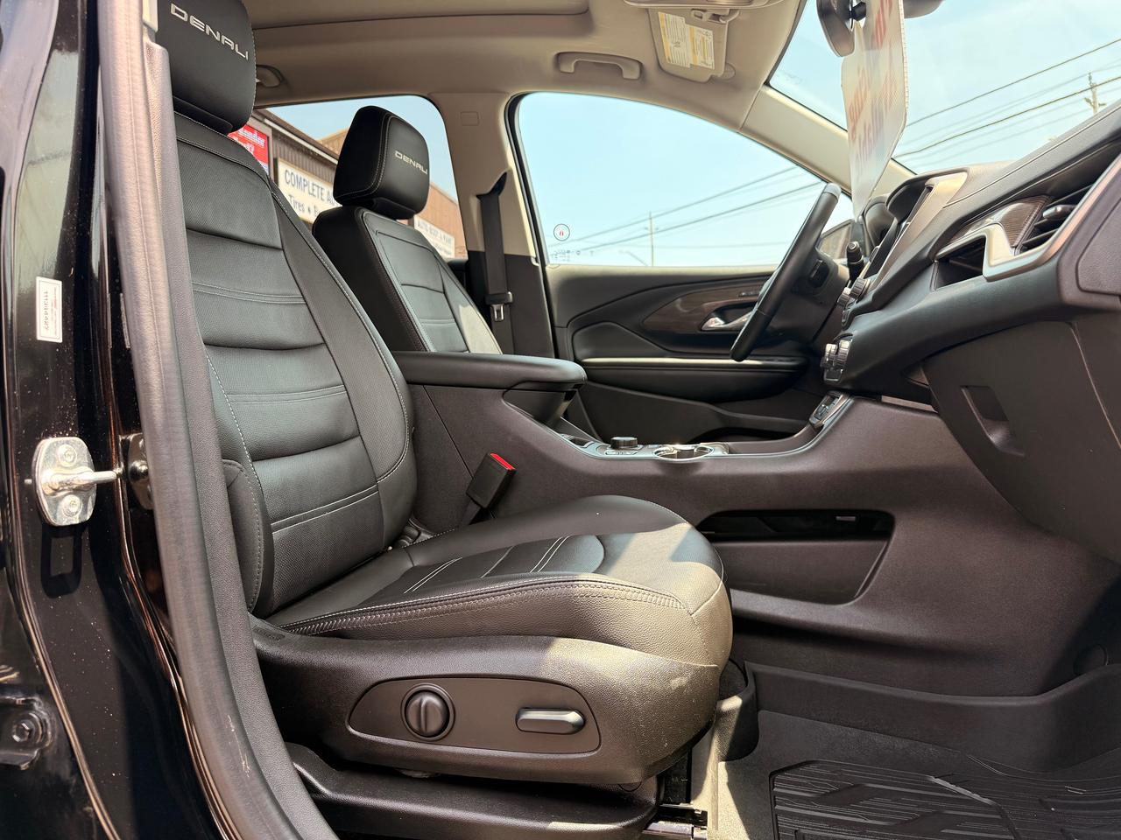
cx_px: 560
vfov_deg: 56.8
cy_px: 420
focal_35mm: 24
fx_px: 777
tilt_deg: -3.5
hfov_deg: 71.6
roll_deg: +0.3
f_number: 1.78
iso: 100
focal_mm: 6.76
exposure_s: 1/488
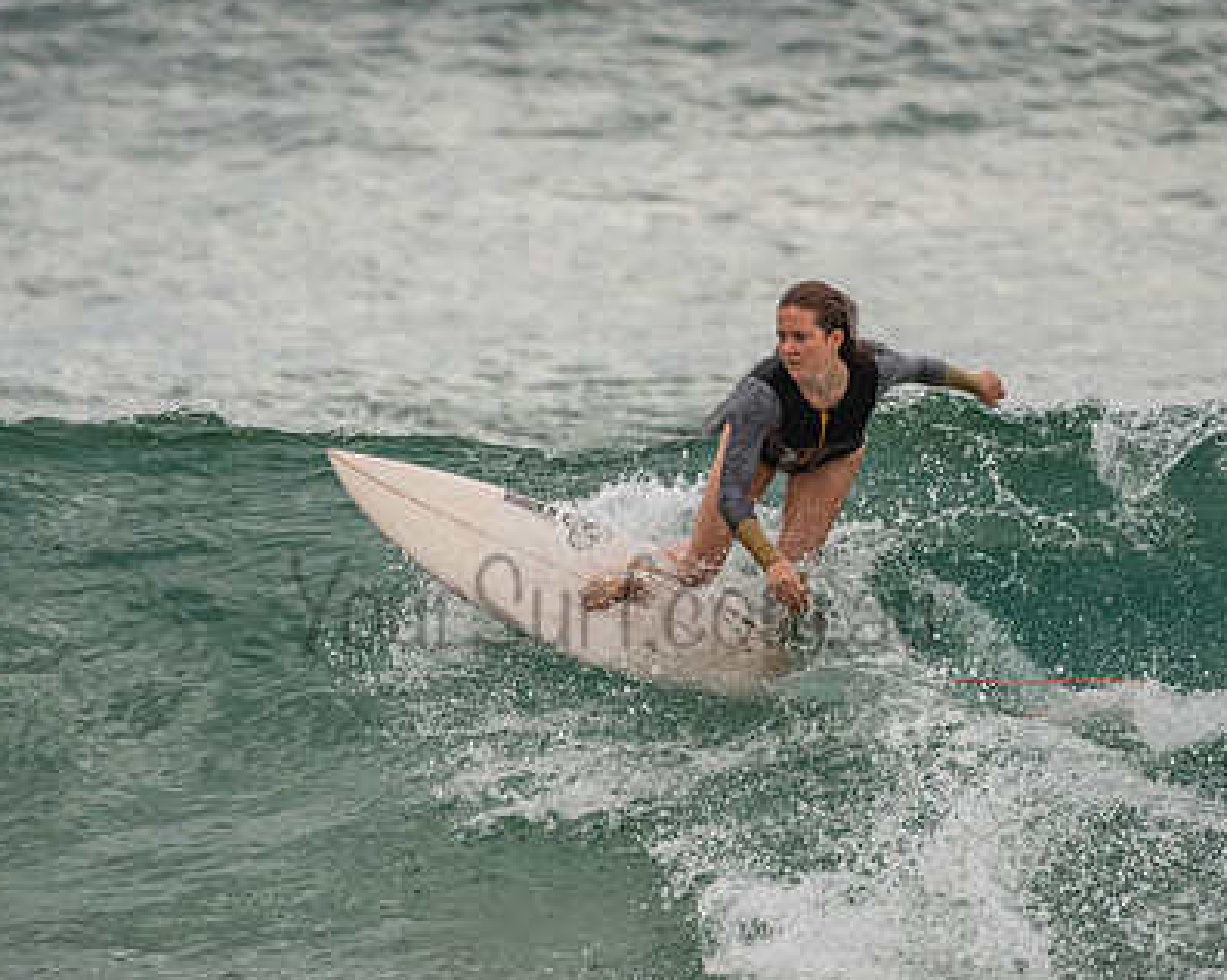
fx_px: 24893
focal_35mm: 686
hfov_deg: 2.8
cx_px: 609
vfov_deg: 2.3
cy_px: 577
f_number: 5.6
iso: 280
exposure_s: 1/2000
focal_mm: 500
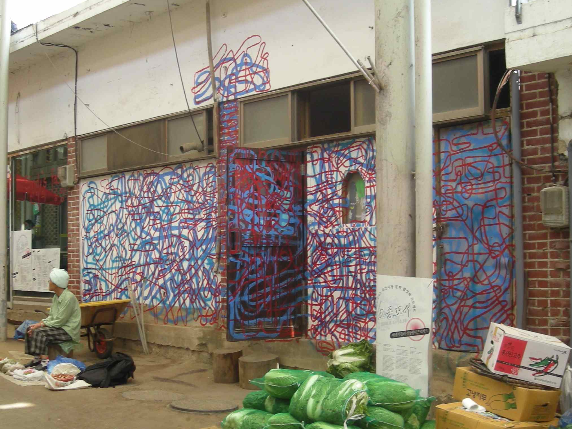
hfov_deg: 36.2
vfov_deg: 27.5
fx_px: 876
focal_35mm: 53
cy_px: 228
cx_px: 289
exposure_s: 1/60
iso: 57
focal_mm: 5.7
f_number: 2.8
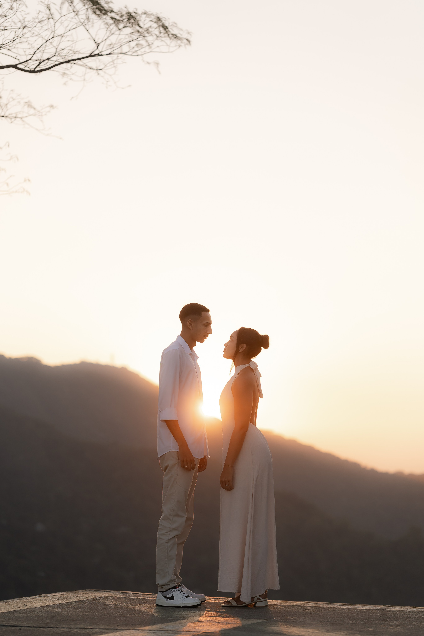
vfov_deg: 23.9
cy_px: 318
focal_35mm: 85
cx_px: 212
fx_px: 1502
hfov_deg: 16.1
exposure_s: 1/1600
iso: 320
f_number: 2.5
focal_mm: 85
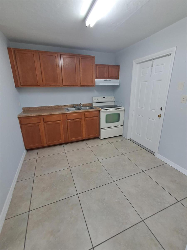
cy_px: 125
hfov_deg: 78.1
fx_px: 115
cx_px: 94
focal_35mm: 16
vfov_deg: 94.5
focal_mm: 1.64
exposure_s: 1/40
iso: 100
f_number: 2.2
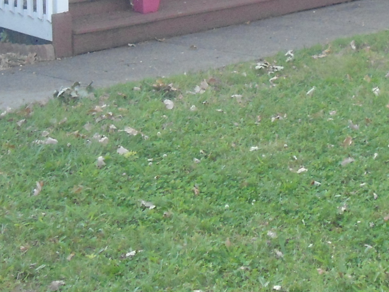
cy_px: -24
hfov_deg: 17.7
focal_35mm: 110
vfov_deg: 13.2
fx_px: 1236
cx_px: 337
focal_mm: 6.7
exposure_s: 1/250
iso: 400
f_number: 3.2
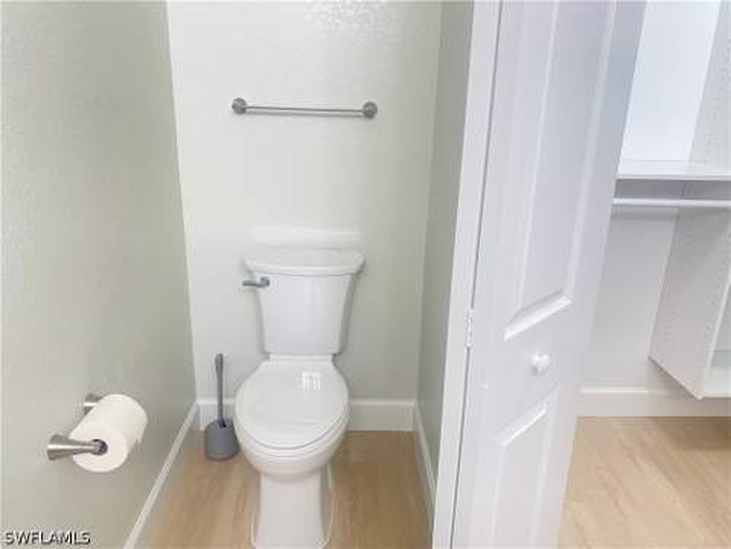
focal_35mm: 26
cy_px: 274
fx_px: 549
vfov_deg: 53.1
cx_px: 366
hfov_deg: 67.3
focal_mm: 4.25
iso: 160
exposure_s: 1/60
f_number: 1.8
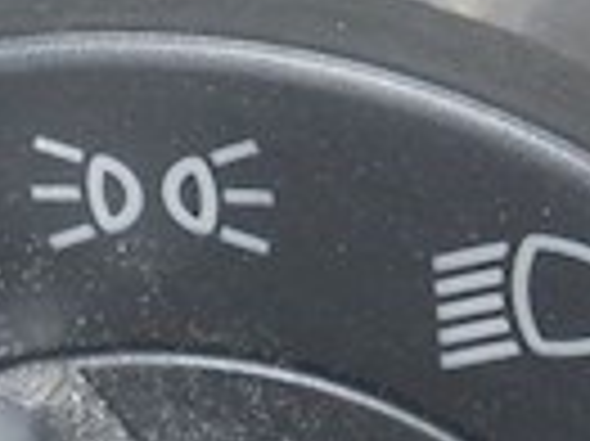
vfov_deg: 6.2
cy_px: 738
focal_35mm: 234
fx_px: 3985
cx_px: 351
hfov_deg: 8.5
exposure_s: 1/30
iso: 80
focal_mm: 7.88
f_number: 5.8
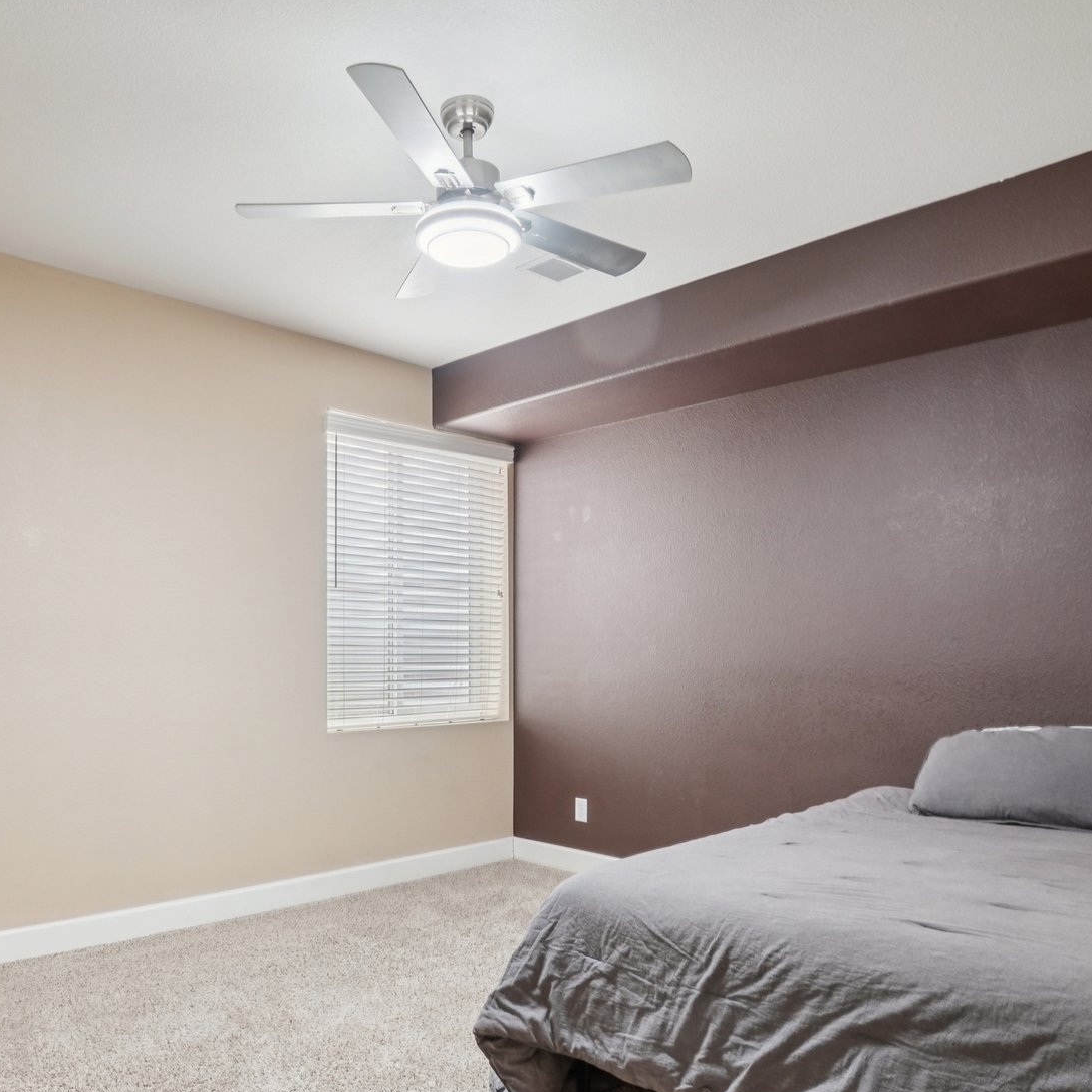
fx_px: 857
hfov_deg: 64.5
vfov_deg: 64.1
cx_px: 440
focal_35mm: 24
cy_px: 680
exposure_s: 1/3.33
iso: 400
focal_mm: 10
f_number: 8
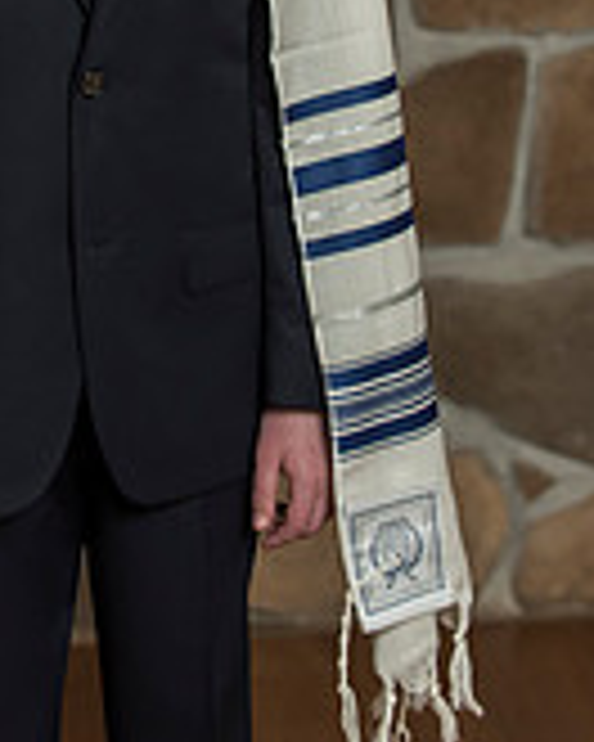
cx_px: 58
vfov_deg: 10.6
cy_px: -112
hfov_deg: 8.6
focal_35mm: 179
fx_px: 3934
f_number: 4
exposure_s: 1/200
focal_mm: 70
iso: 800
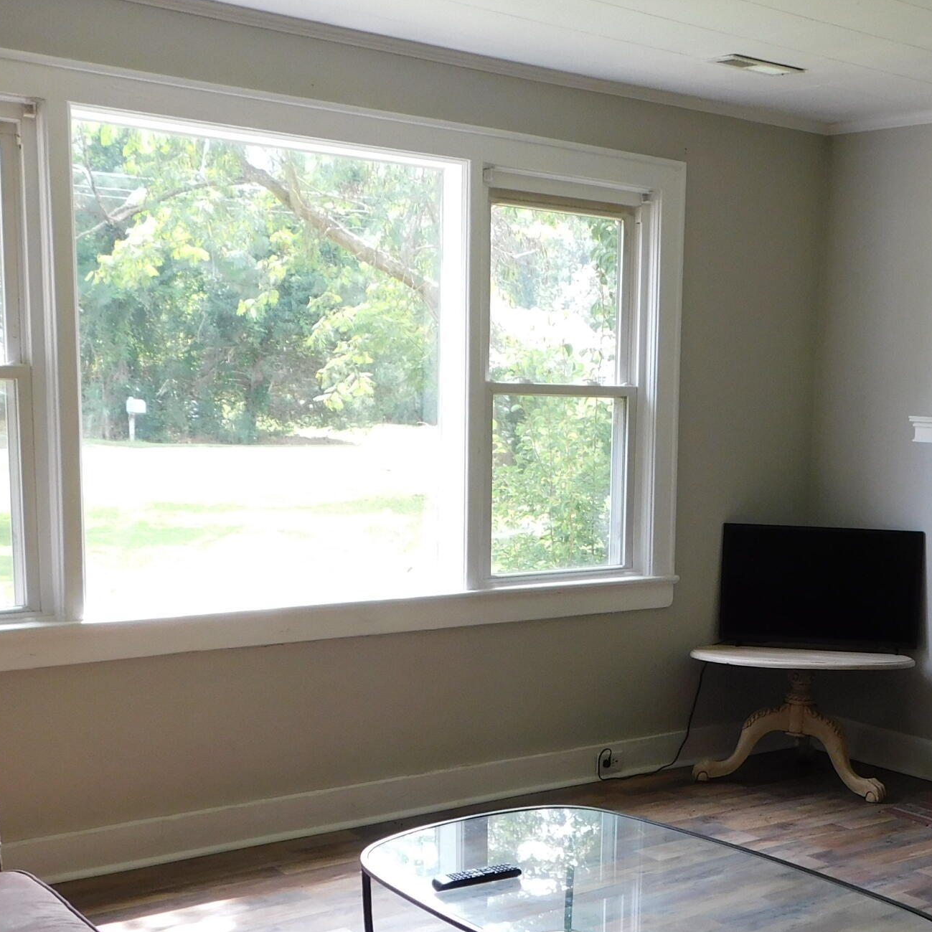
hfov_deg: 33.9
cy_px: 651
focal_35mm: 49
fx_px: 1493
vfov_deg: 34.2
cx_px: 710
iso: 125
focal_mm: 4.1
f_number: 3
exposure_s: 1/60
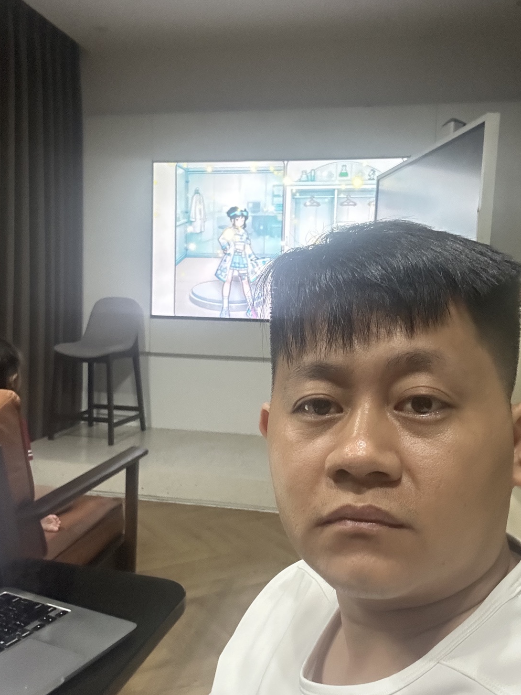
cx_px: 253
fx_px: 662
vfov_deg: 55.4
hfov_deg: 42.9
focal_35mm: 33
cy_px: 353
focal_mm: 2.69
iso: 320
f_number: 1.9
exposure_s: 1/50
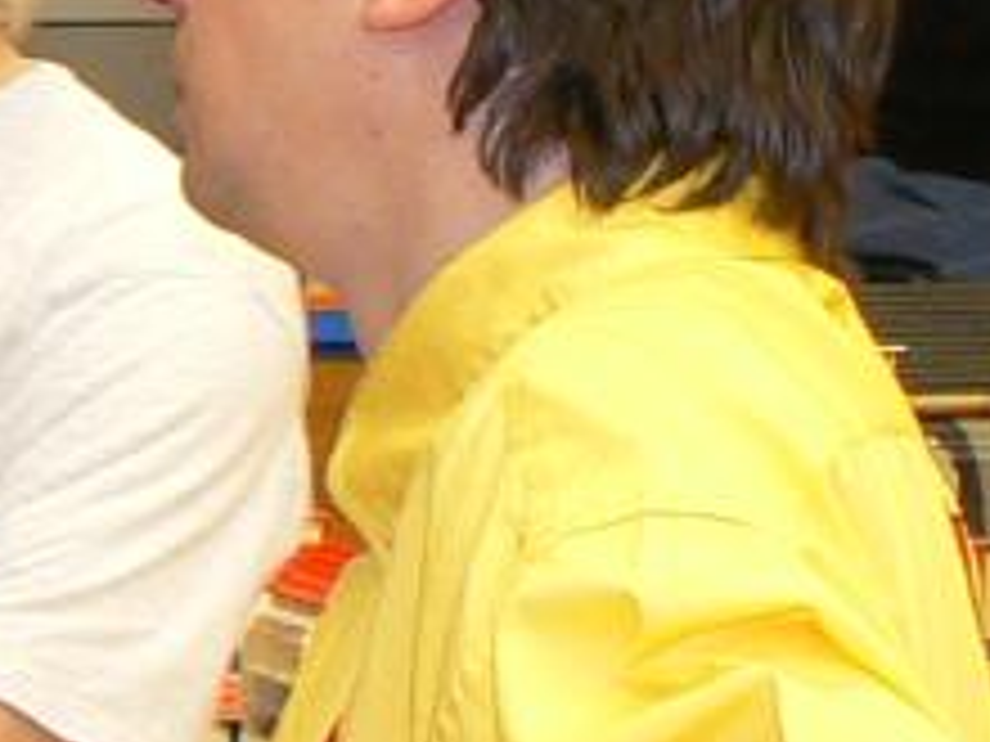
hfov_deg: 9.2
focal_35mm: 200
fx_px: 5720
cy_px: 346
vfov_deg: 7.4
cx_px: -1048
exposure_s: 1/8
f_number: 2.8
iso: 100
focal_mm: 6
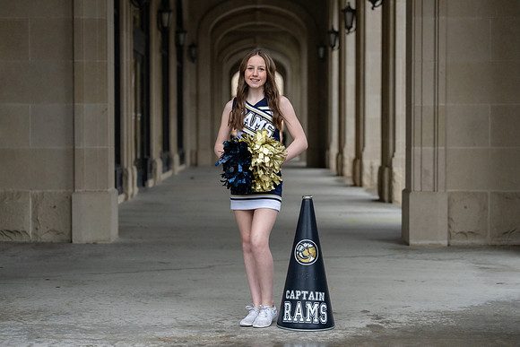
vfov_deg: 18.7
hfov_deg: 27.7
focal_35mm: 73
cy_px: 174
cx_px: 260
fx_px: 1054
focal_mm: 70
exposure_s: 1/250
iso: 3200
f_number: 2.8
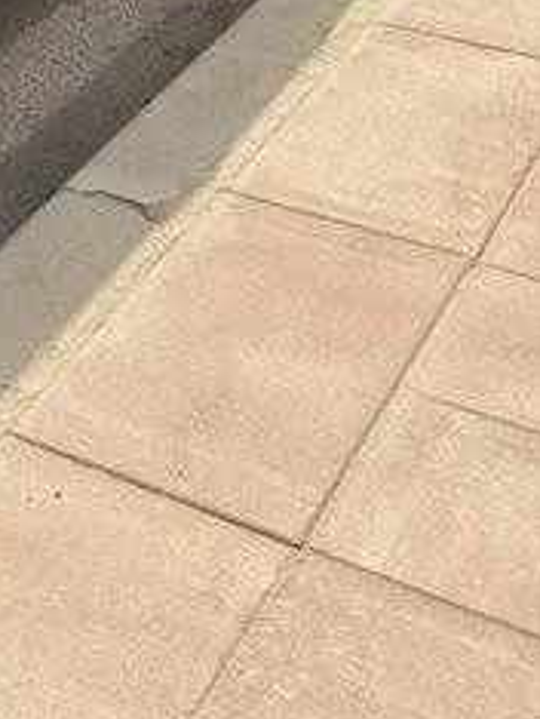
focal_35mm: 89
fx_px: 1848
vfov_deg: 18.5
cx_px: -454
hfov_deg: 14.5
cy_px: -466
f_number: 1.78
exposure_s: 1/3247
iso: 80
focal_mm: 6.76
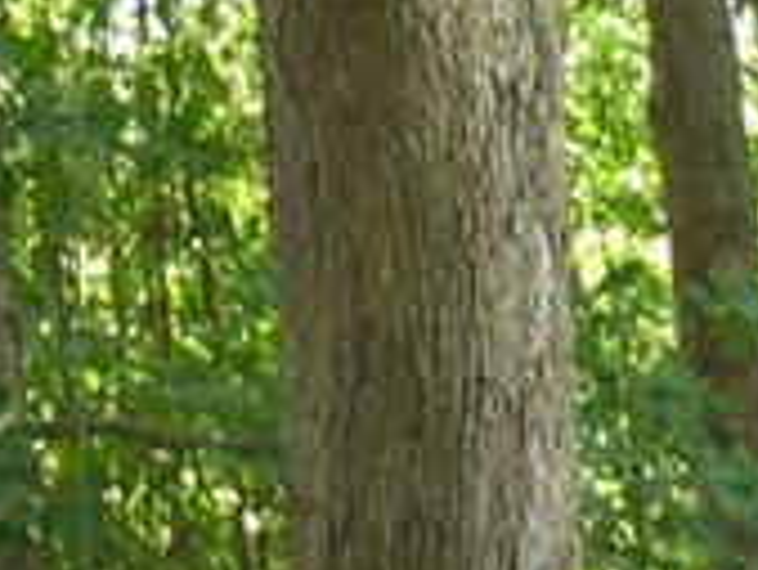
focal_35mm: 170
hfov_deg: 11.6
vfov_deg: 8.7
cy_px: 467
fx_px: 3725
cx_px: 379
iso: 125
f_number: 2.7
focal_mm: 6
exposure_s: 1/60
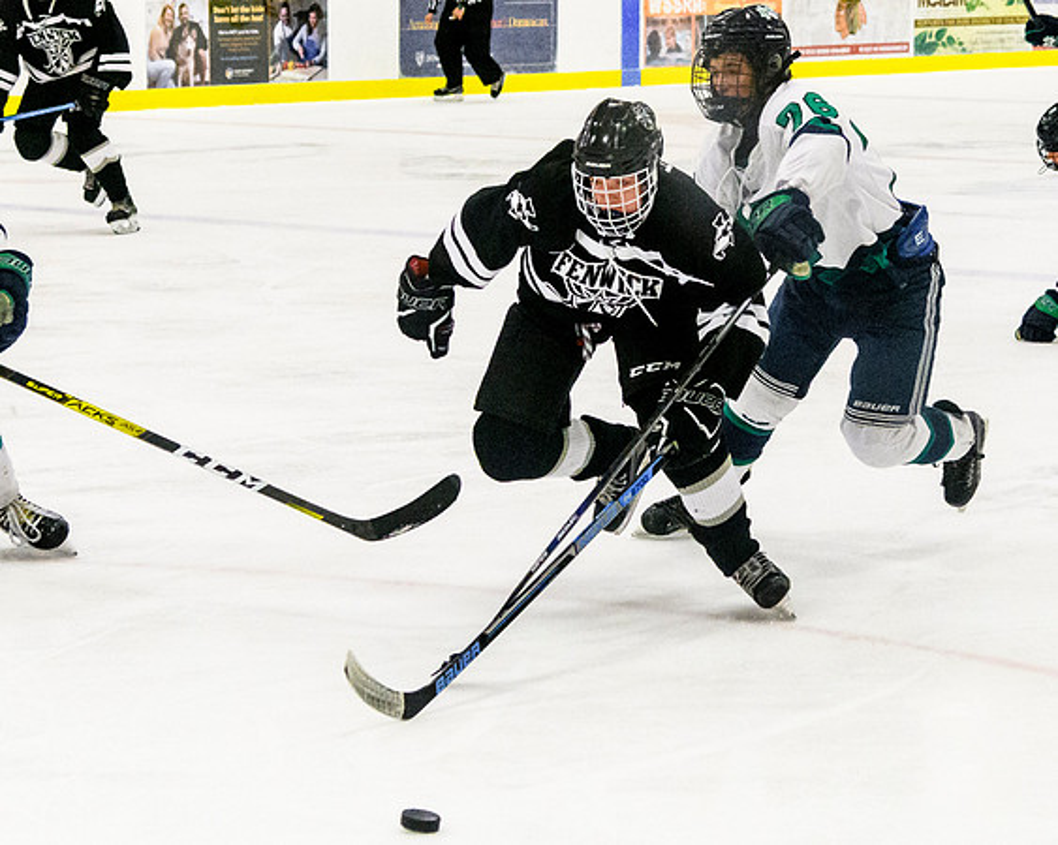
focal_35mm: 134
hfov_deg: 14.4
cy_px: 392
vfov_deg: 11.5
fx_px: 4189
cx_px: 648
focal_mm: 52
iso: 3600
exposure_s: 1/1250
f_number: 4
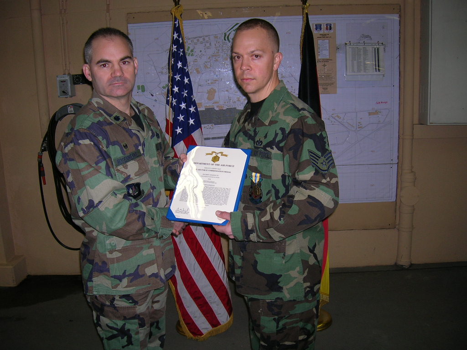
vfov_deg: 41.8
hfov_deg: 54.0
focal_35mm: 34
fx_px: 459
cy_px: 175
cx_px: 234
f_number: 2.9
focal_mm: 5.7
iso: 50
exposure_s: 1/60.1
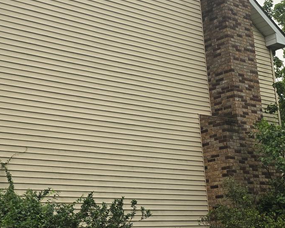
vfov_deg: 22.5
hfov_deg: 27.0
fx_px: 574
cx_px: 32
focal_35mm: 68
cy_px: 125
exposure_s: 1/5017
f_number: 1.7
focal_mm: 6.3
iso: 80
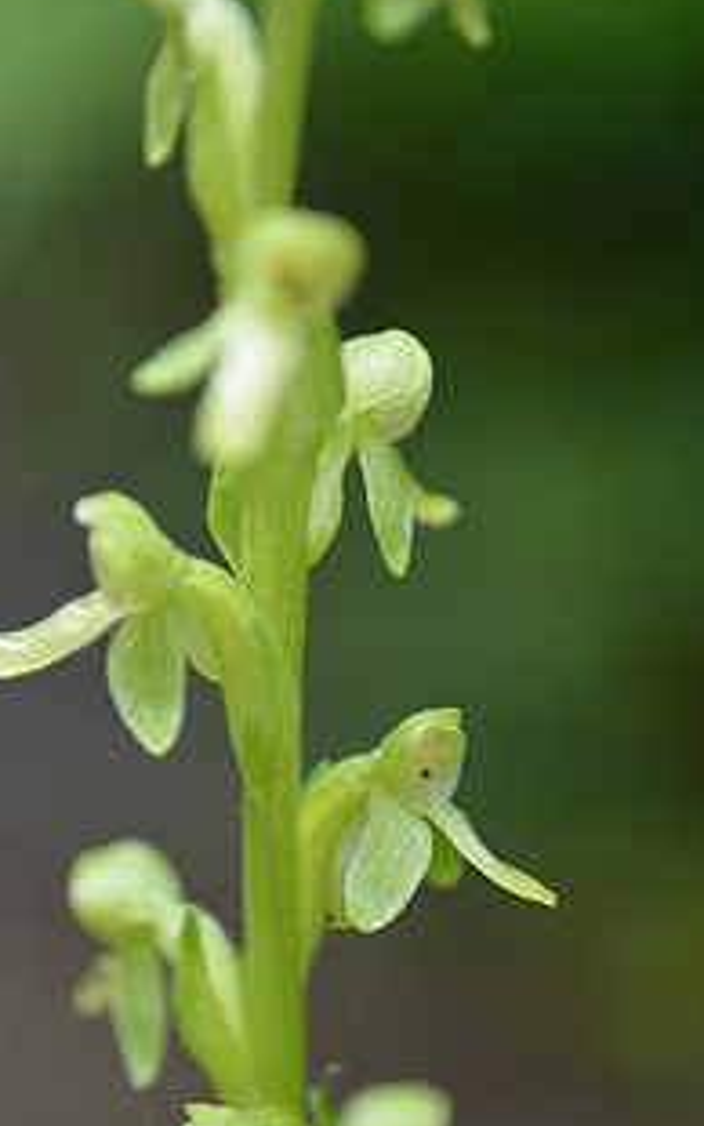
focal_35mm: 102
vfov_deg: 20.4
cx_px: 417
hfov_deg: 12.8
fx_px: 3128
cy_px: 476
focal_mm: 46
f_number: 5.3
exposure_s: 1/100
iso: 400
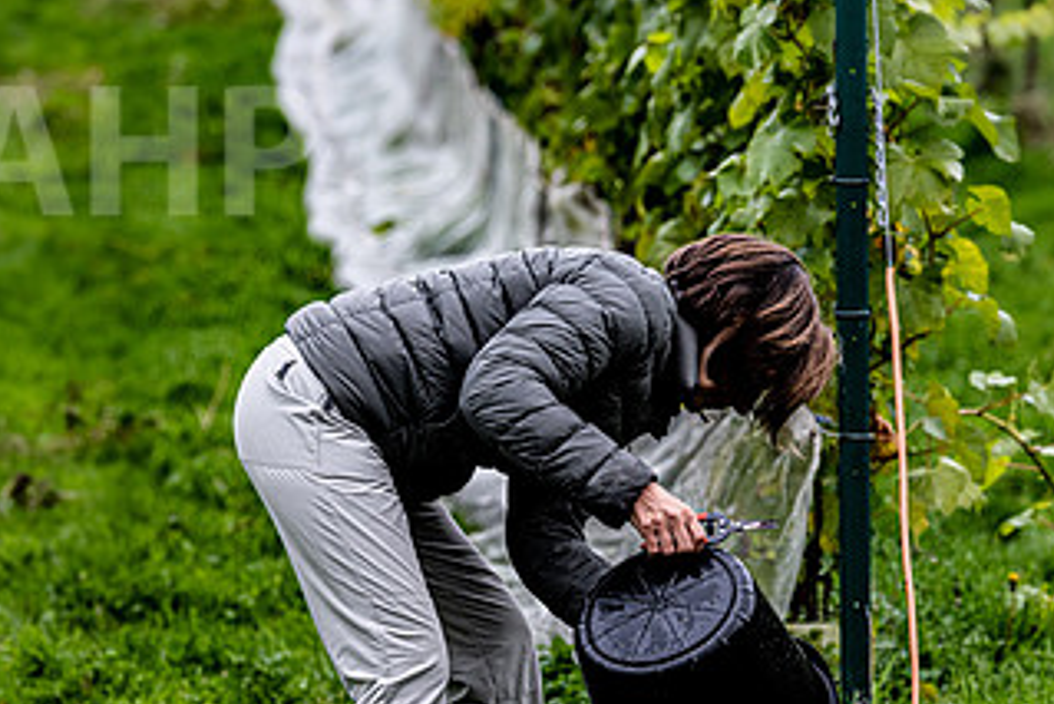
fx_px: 7352
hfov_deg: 8.2
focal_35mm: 251
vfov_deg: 5.5
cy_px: 544
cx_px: 763
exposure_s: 1/500
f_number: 4
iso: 400
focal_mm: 130
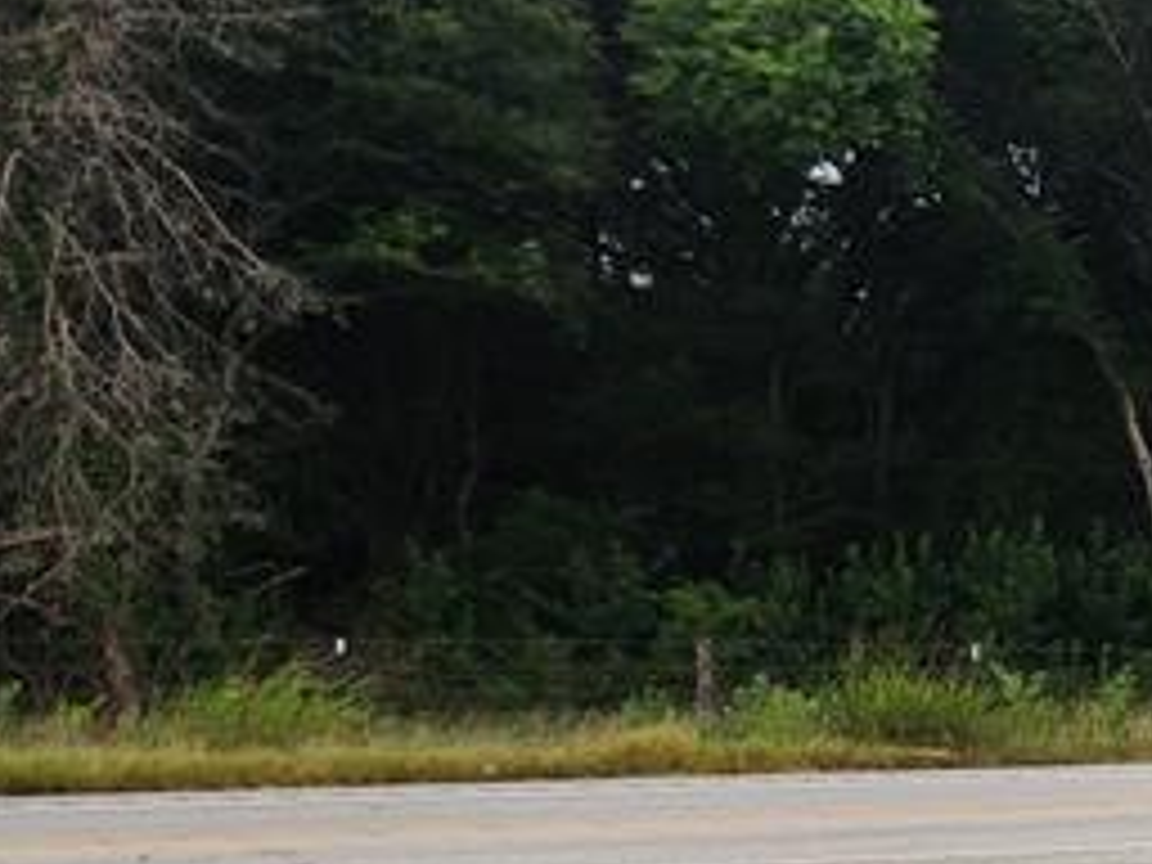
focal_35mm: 92
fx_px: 3062
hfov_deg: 17.1
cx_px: 2133
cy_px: 747
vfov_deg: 15.9
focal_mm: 5.4
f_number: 1.8
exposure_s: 1/338
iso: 20
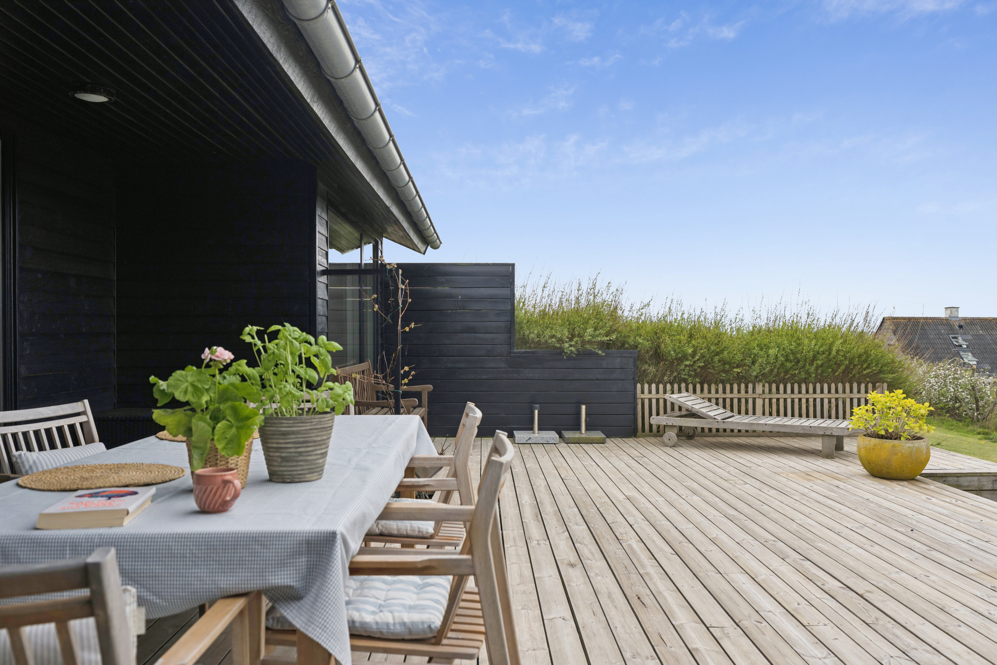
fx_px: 775
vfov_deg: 46.4
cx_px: 498
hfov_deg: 65.5
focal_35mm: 28
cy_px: 332
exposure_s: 1/800
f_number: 5.6
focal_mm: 28
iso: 160
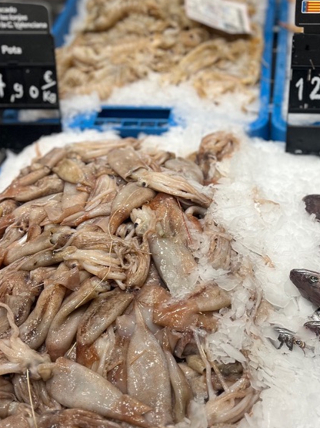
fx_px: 592
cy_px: 229
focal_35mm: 48
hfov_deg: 30.0
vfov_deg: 39.6
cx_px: 218
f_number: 1.5
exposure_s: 1/965
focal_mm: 5.7
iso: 50
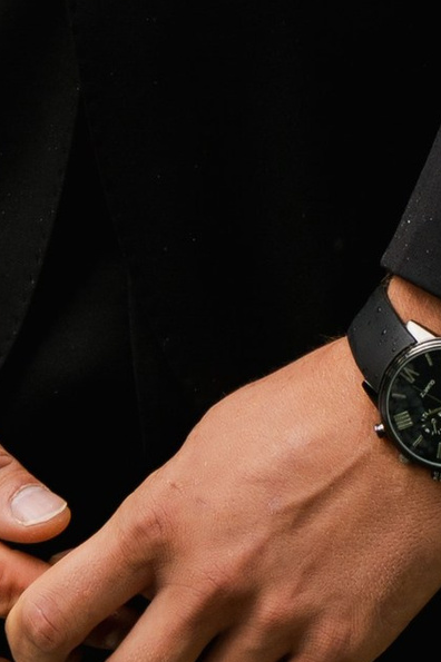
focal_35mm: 310
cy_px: -793
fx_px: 5702
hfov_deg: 4.4
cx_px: -226
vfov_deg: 6.4
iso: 125
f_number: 3.5
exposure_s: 1/500
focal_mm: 48
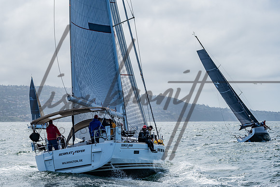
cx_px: 107
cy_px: 111
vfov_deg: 17.0
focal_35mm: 80
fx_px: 623
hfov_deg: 25.3
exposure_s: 1/1000
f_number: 6.3
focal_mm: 63
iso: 200
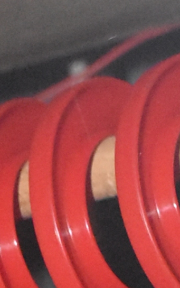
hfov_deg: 4.8
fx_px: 2141
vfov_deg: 7.1
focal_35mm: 273
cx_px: 101
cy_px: 748
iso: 6400
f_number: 4.2
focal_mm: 26
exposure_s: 1/60
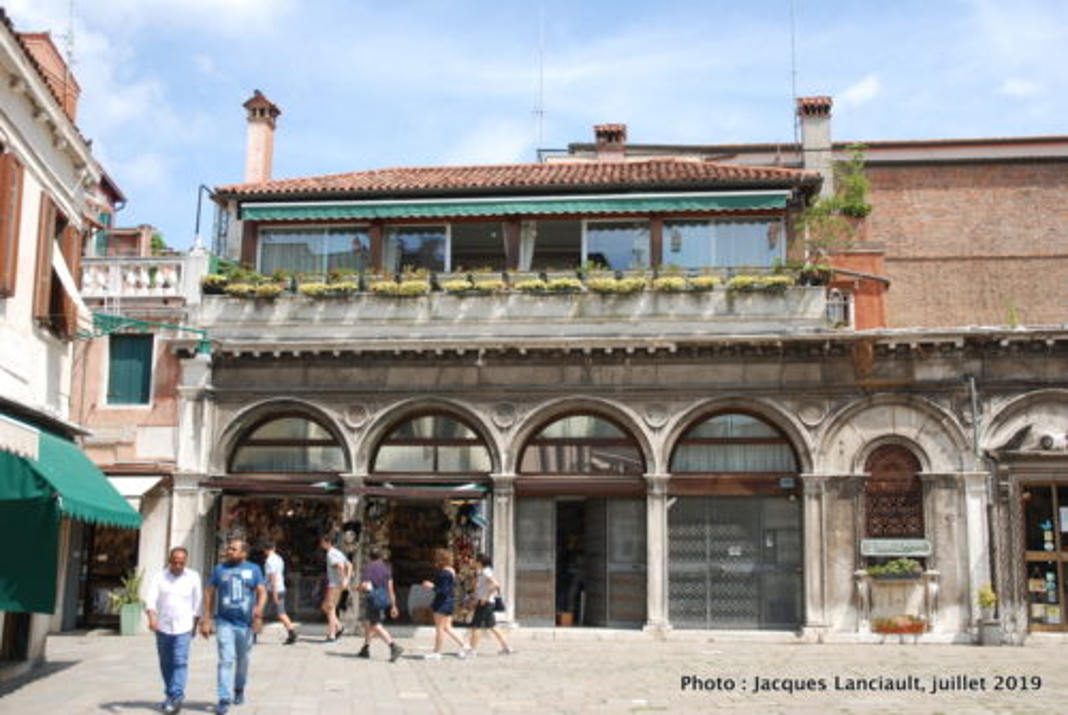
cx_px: 534
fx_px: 1070
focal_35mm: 36
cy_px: 358
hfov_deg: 53.1
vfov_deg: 37.0
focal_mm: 24
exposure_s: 1/200
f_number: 7.1
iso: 100
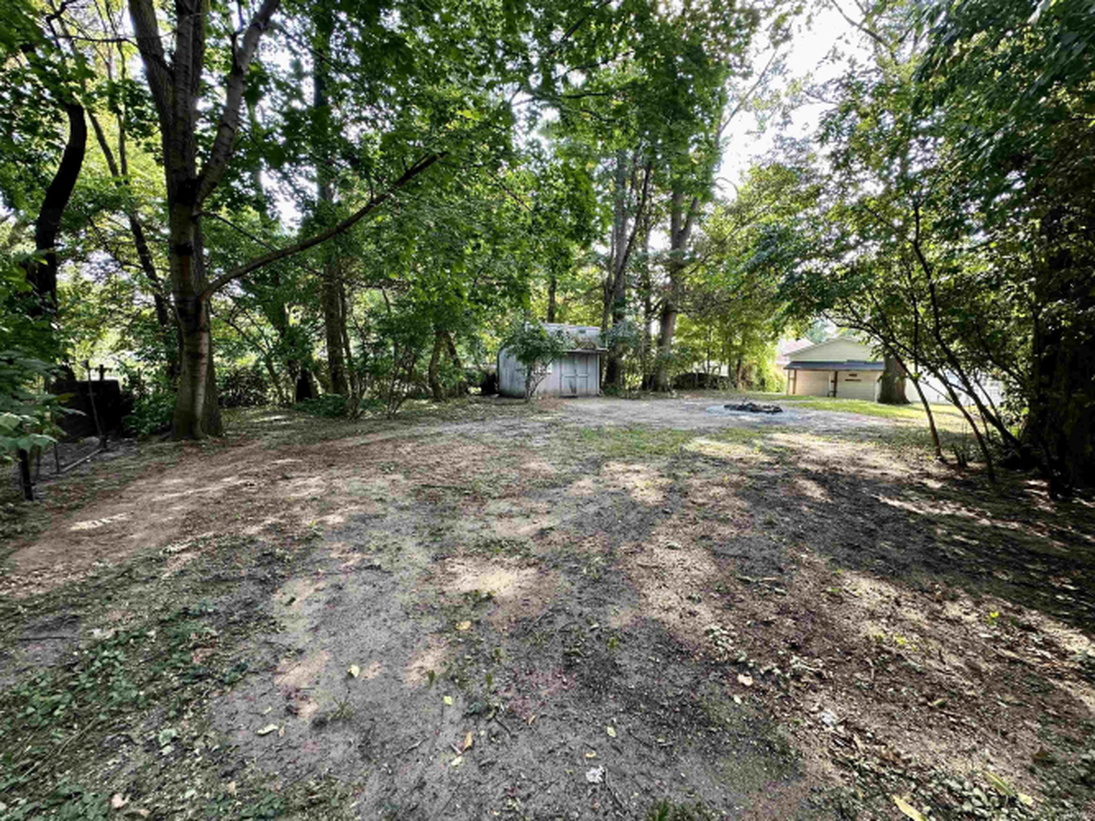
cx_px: 548
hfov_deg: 102.1
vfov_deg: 85.7
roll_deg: -1.4
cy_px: 410
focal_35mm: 14
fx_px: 443
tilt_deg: -4.9
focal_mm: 2.22
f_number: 2.2
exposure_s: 1/99
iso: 125
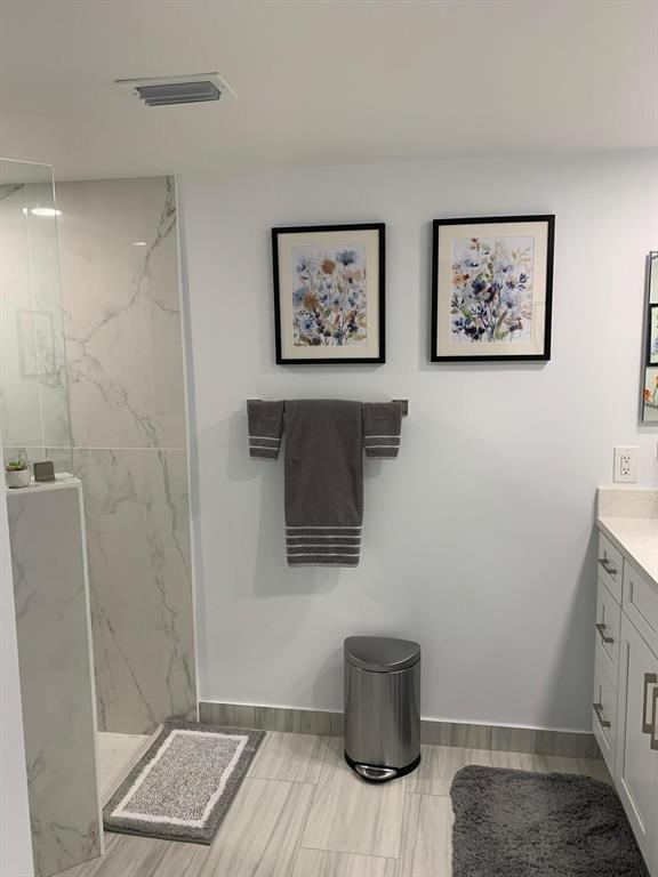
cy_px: 438
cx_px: 329
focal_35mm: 26
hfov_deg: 53.1
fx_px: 659
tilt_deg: -6.8
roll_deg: +1.2
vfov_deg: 67.3
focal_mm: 4.25
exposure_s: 1/60
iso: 64
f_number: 1.8
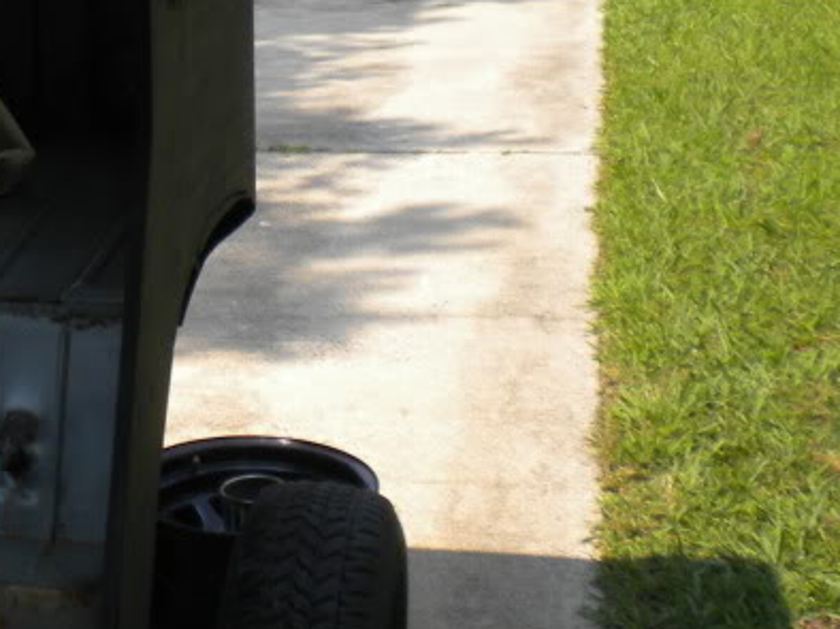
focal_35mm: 91
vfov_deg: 16.0
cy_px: 28
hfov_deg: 20.5
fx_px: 2207
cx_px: -98
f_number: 4.6
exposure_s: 1/374
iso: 80
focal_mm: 6.3
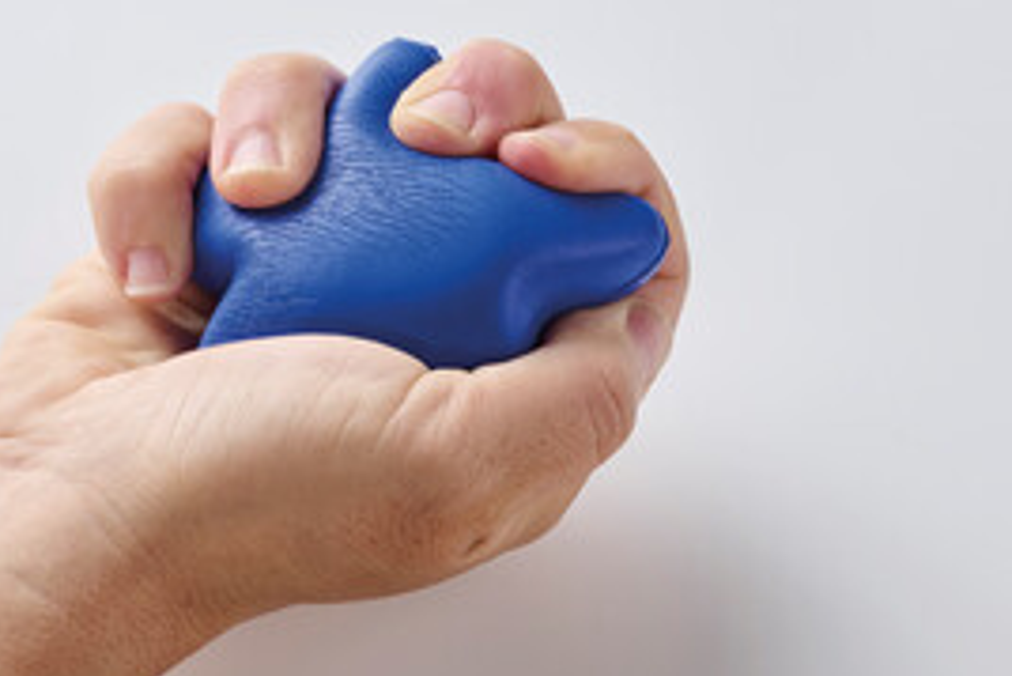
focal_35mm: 235
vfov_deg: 5.9
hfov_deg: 8.8
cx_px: 363
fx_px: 6609
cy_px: 211
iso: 100
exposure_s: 1/125
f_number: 18
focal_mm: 105
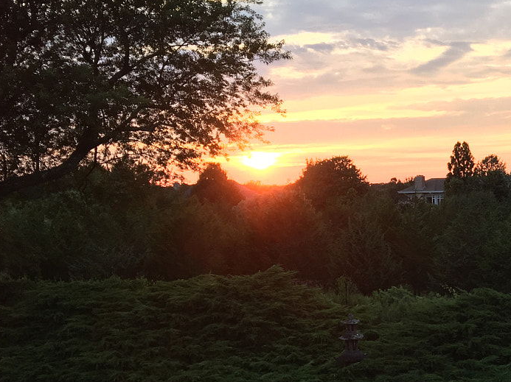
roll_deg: +1.4
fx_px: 989
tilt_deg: -4.7
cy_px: 286
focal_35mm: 67
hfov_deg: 27.9
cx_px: 463
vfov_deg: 21.7
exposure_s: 1/120
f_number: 2.2
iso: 32
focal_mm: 4.15
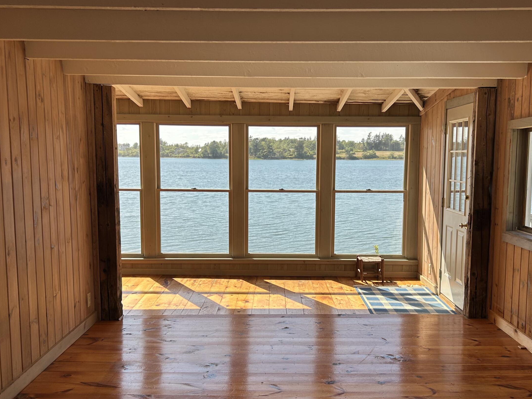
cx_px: 280
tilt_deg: -7.4
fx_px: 553
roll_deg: -0.5
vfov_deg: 39.6
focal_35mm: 36
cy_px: 221
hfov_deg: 51.3
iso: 50
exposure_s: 1/859
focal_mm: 5.7
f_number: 1.5
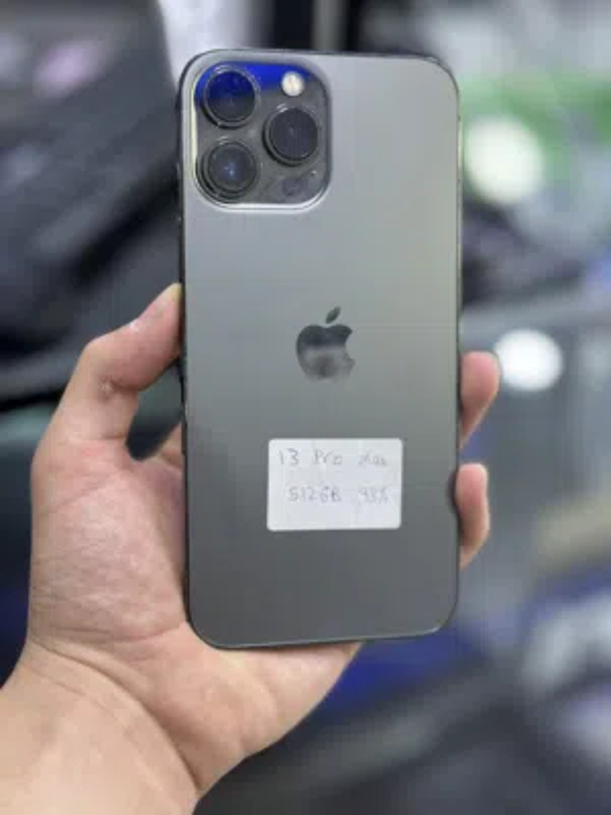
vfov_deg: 39.7
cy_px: 408
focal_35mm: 48
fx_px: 1130
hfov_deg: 30.3
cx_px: 306
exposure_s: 1/100
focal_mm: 6.86
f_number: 1.78
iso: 125
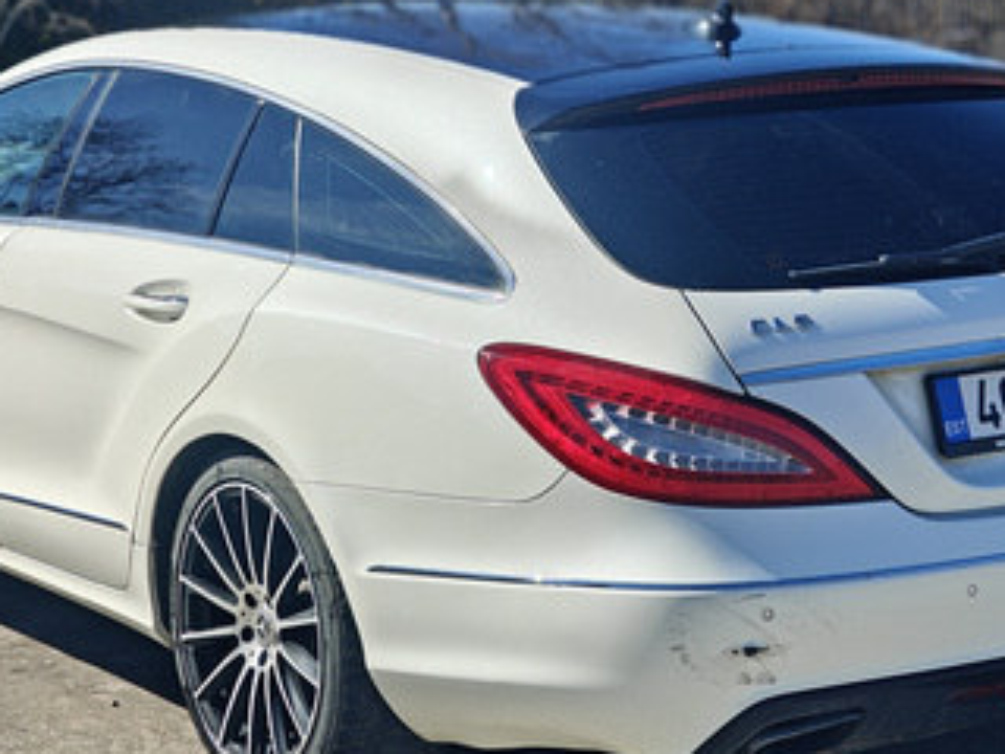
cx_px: 452
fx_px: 2555
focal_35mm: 88
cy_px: 361
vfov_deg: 16.8
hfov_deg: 22.2
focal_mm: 7.1
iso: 50
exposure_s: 1/539
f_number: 4.5
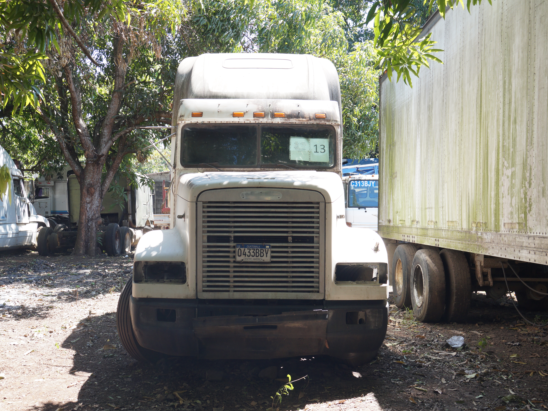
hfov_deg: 49.4
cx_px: 242
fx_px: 594
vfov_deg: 38.1
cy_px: 206
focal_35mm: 38
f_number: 7.1
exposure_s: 1/80
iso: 200
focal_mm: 23
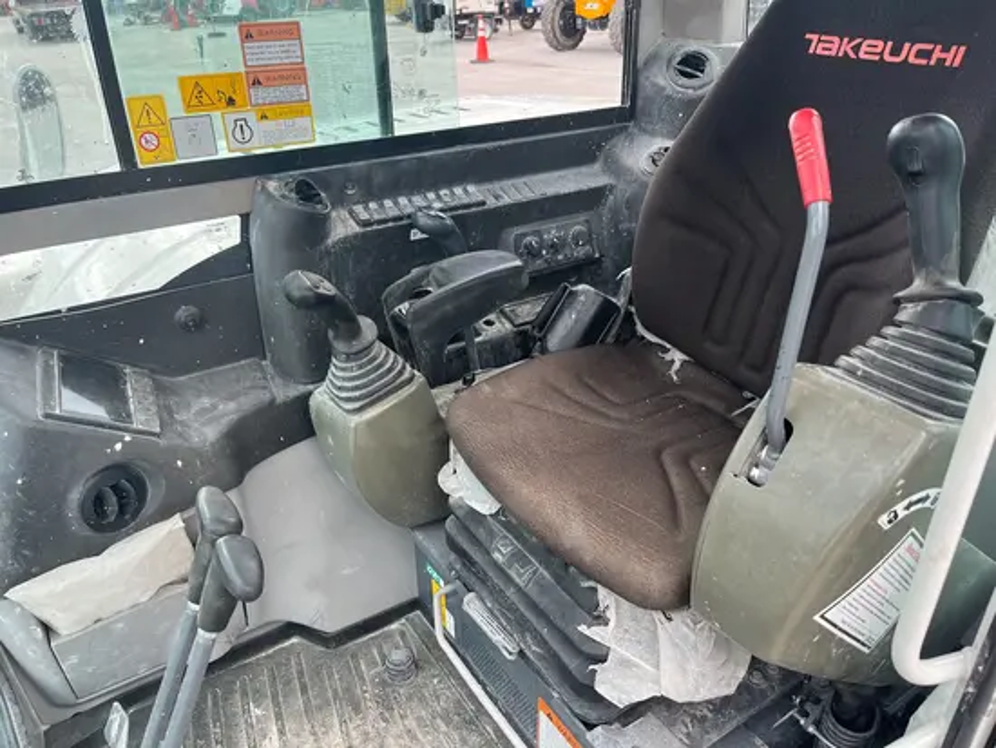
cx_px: 498
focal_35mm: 26
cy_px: 374
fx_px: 748
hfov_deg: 67.3
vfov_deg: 53.1
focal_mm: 5.1
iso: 40
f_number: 1.6
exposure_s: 1/257
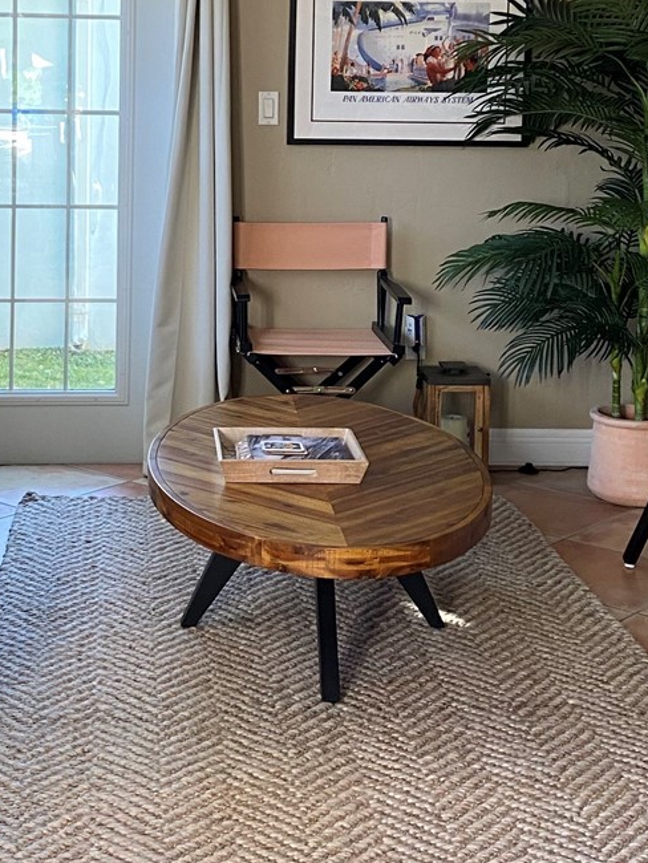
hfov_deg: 22.9
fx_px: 1596
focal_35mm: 64
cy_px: 198
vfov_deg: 29.7
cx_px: 260
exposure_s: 1/60
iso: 80
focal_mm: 4.25
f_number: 1.8
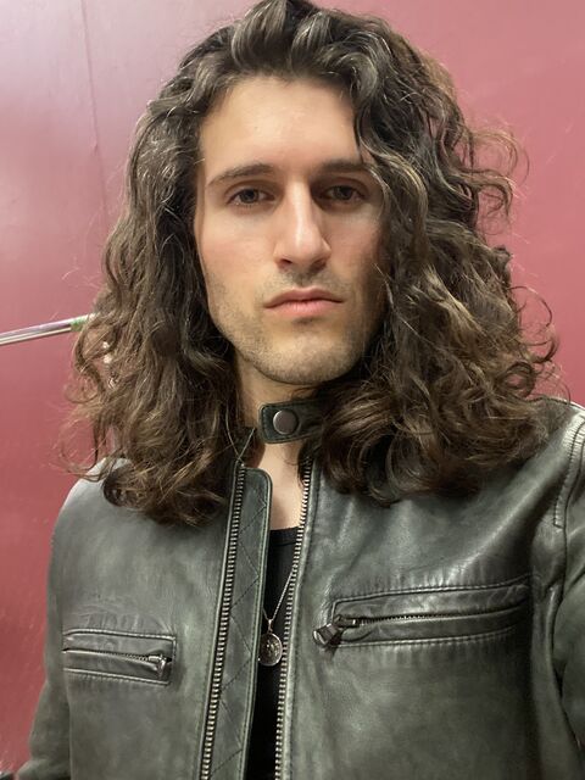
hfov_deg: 46.8
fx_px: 676
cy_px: 390
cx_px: 292
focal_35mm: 30
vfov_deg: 60.0
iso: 400
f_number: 2.2
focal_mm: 2.71
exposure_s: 1/40
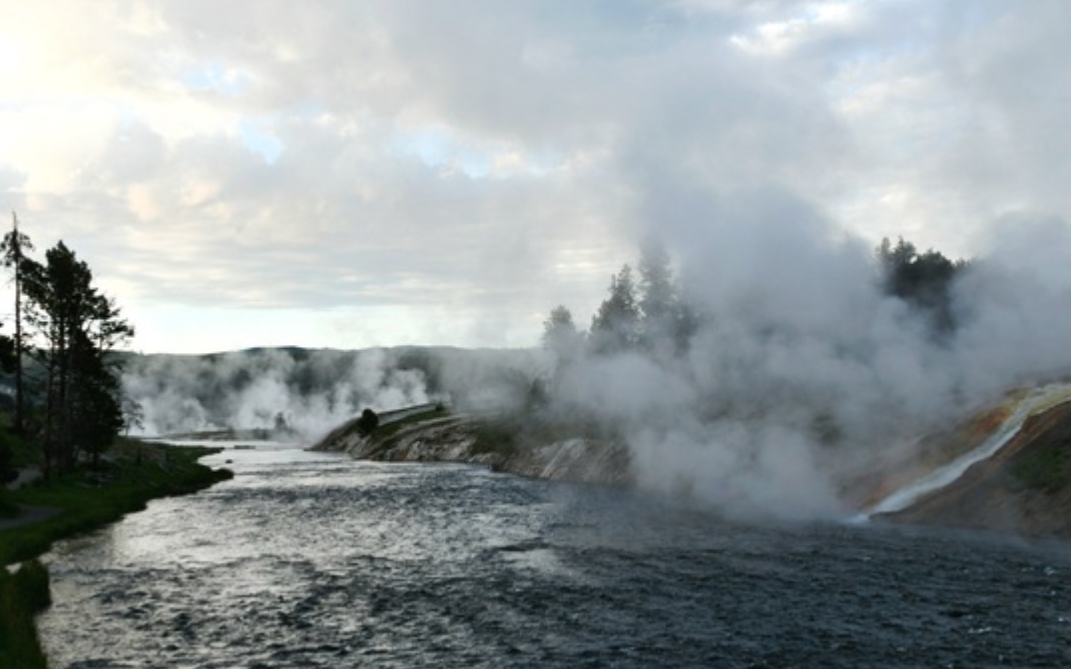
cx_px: 545
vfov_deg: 26.3
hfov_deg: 41.1
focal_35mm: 49
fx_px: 1430
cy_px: 354
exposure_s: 1/250
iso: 200
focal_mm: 31
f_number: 6.7
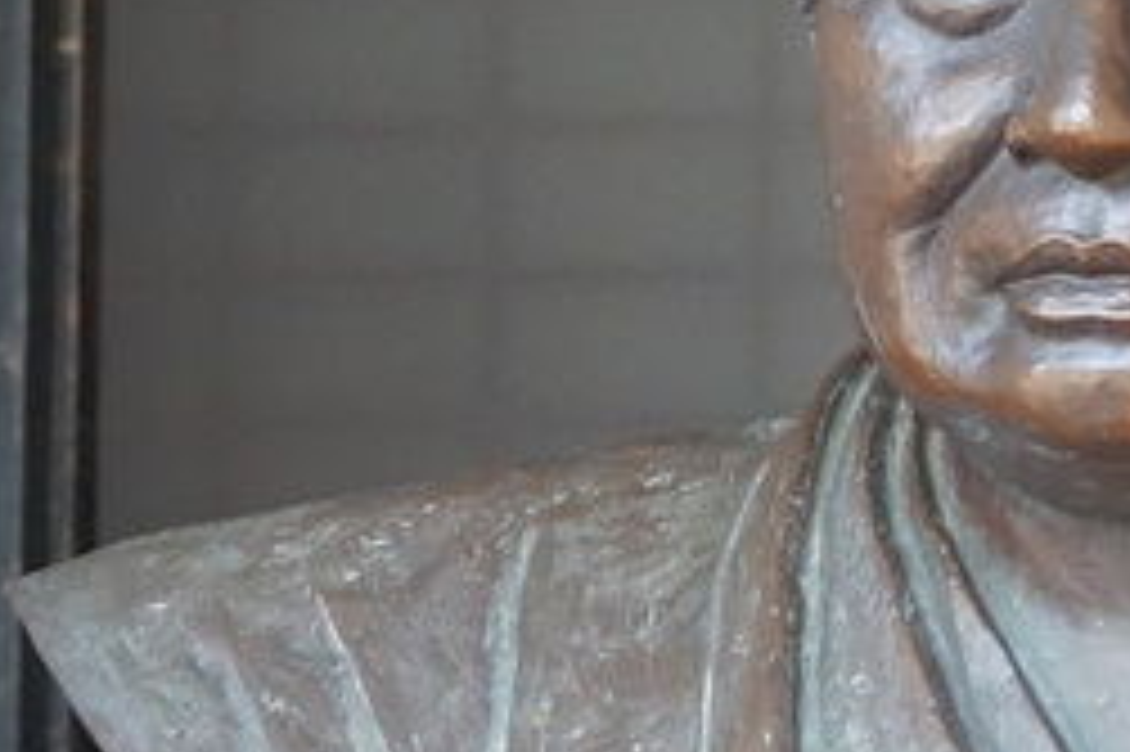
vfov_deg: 6.5
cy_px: 153
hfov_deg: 9.8
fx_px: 6575
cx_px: 993
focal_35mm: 210
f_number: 6.3
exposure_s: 1/125
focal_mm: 43
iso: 3200
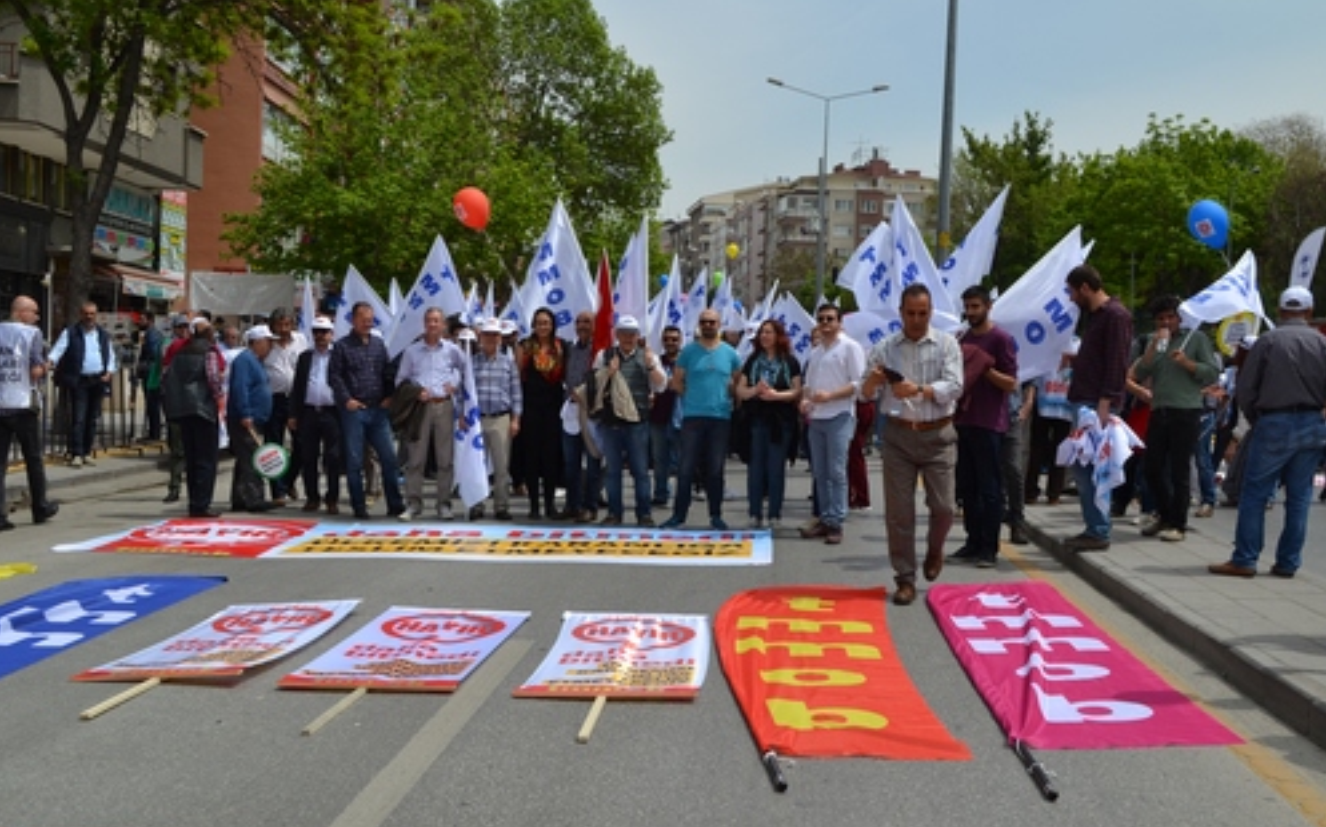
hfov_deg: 49.3
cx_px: 662
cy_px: 436
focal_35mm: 40
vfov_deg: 31.9
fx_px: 1445
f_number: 8
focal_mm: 26
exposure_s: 1/250
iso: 100
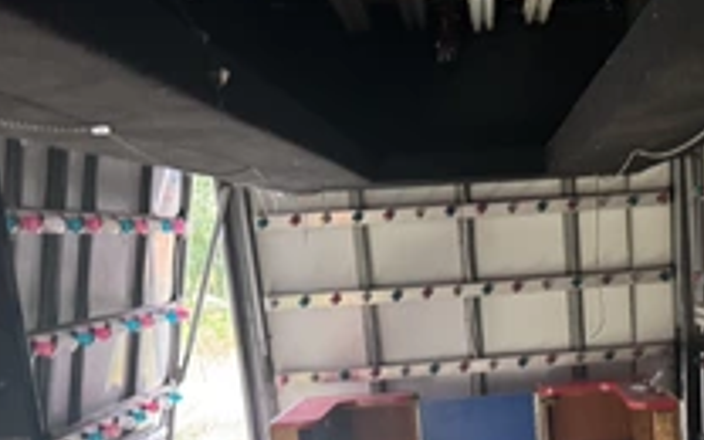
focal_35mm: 49
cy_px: 430
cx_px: 542
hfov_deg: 39.7
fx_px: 940
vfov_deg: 25.2
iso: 640
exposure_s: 1/60
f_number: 1.78
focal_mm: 6.76
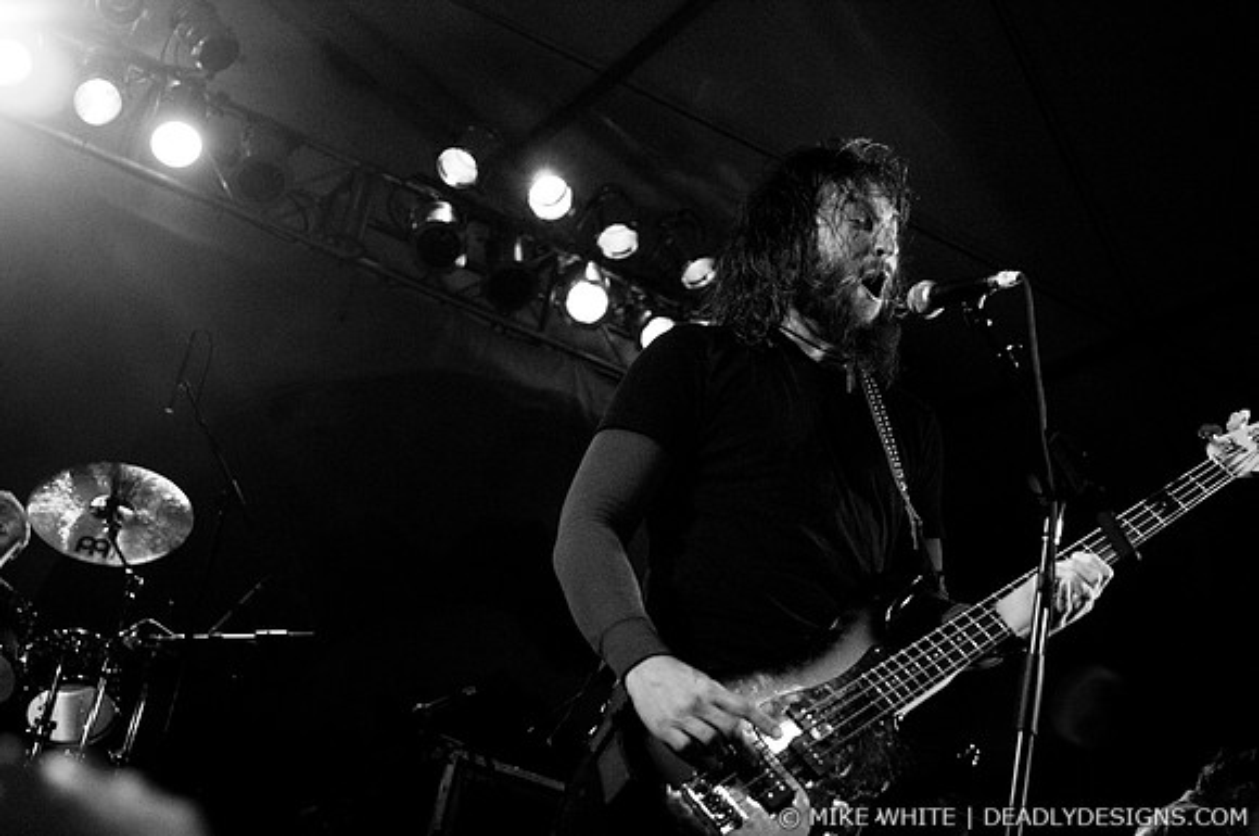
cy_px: 418
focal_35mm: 52
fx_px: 1833
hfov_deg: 37.9
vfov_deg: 25.7
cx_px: 630
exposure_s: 1/200
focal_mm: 35
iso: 800
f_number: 2.8
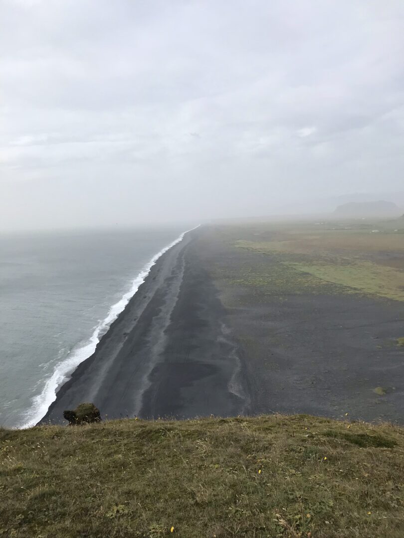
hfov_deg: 49.7
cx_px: 202
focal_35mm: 28
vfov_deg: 63.4
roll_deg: +2.3
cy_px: 269
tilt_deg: -6.6
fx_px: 436
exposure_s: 1/3096
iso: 20
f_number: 1.8
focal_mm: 3.99
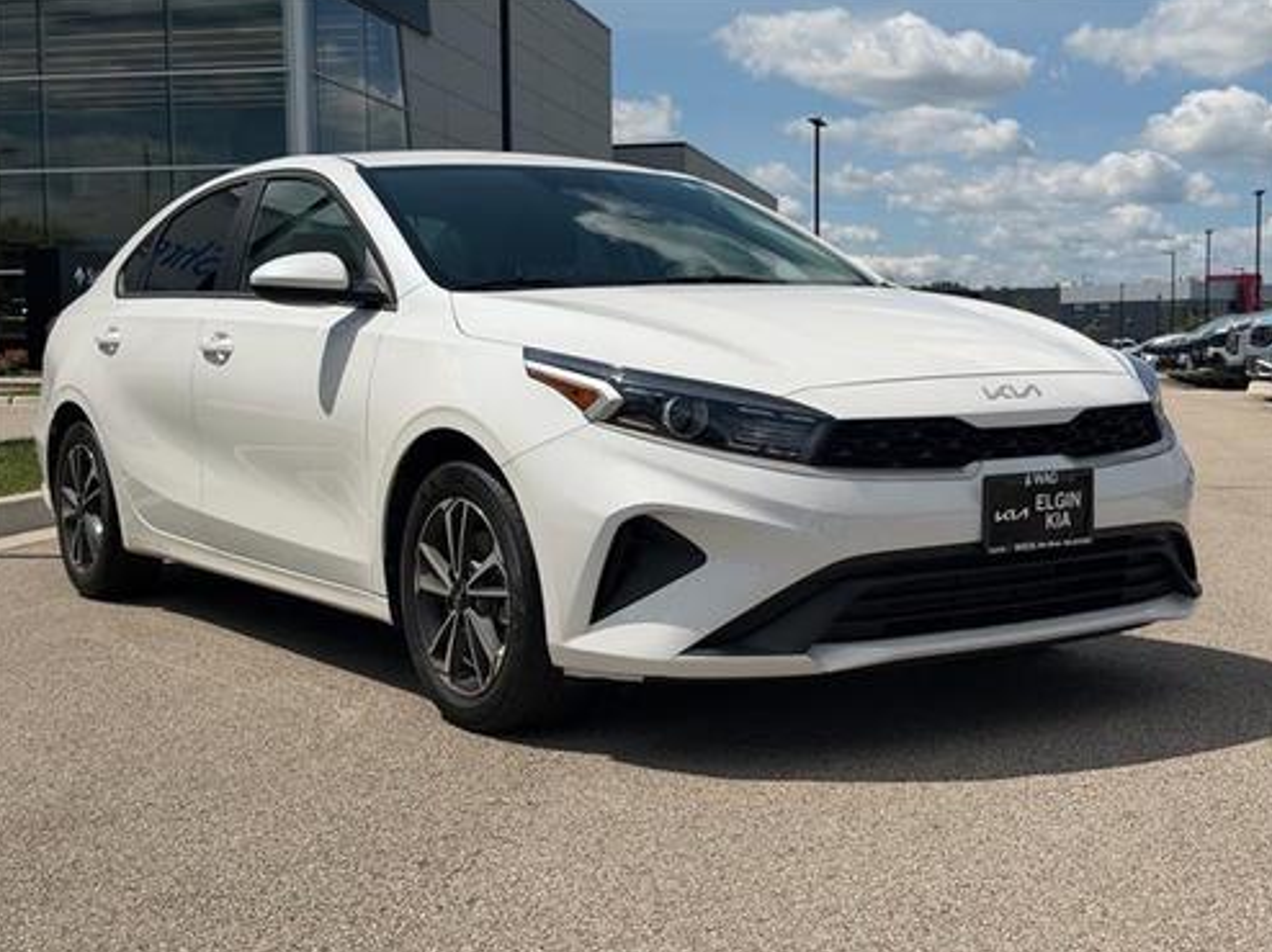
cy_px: 473
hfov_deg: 38.9
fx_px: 1800
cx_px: 636
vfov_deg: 29.7
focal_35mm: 49
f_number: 1.78
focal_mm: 6.76
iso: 80
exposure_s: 1/13333
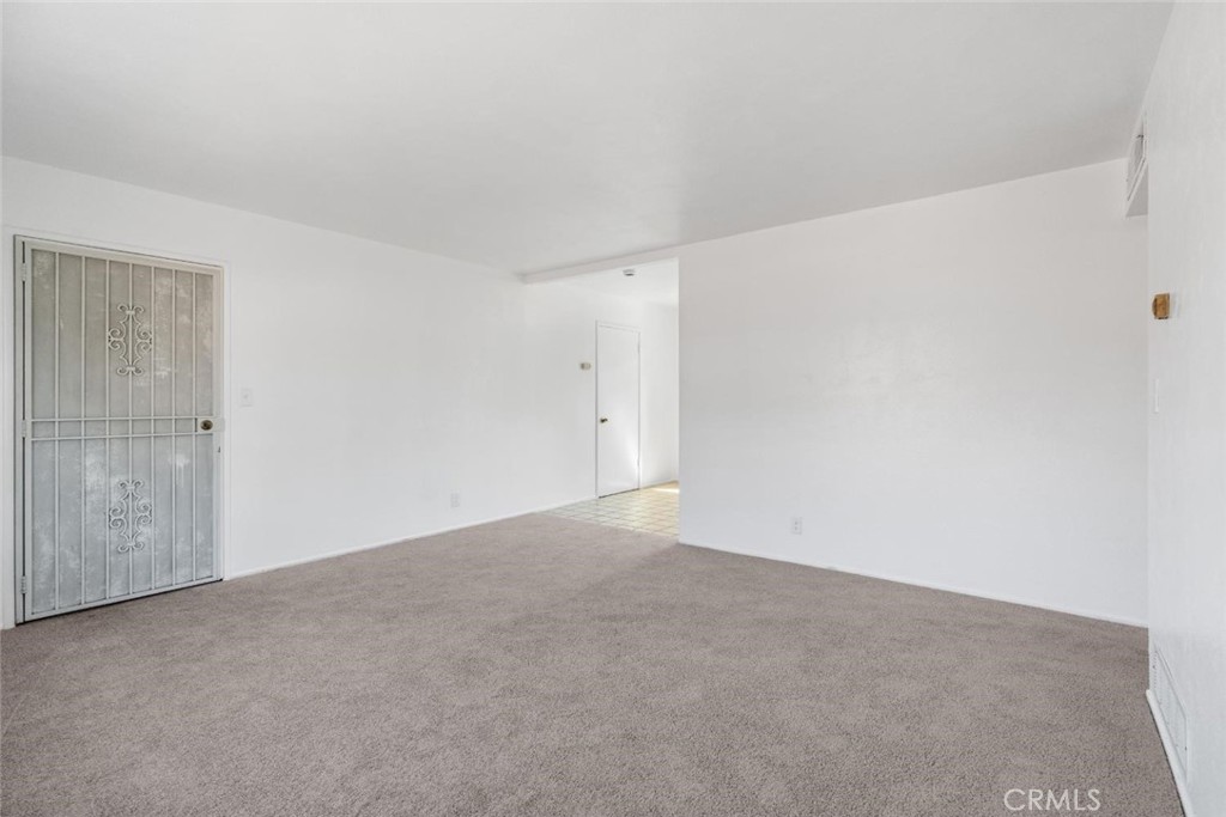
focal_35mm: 16
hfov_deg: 96.7
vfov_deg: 73.8
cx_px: 613
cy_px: 408
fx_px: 545
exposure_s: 1/30
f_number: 11
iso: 6400
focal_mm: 16
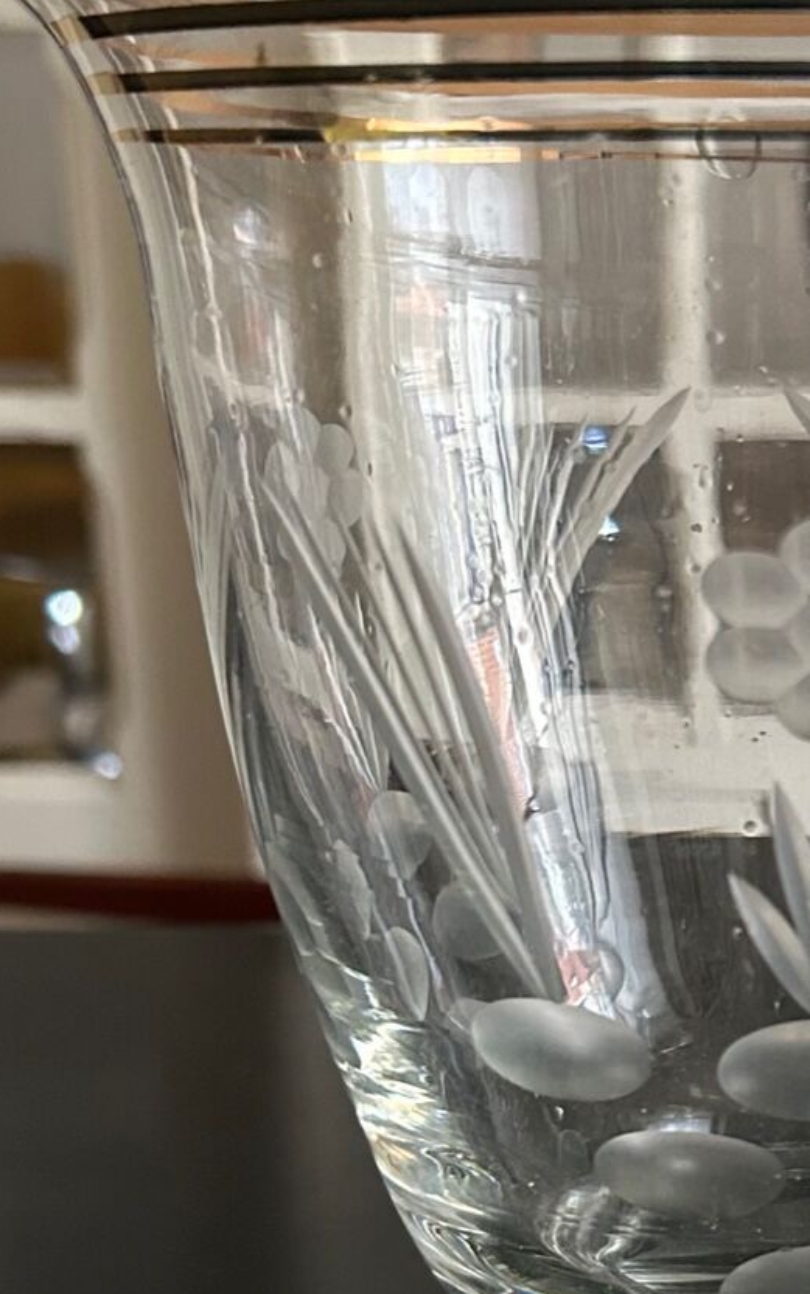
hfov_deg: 20.4
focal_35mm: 62
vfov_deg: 32.8
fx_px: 2189
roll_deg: +3.2
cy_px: 833
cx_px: 795
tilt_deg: -16.0
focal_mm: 5.7
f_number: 1.5
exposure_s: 1/60
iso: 400
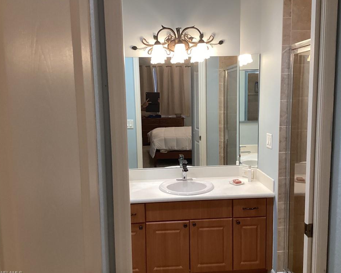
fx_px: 333
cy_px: 137
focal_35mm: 33
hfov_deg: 54.2
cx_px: 181
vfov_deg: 44.5
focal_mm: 3.3
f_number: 2.4
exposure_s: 1/60
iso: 160
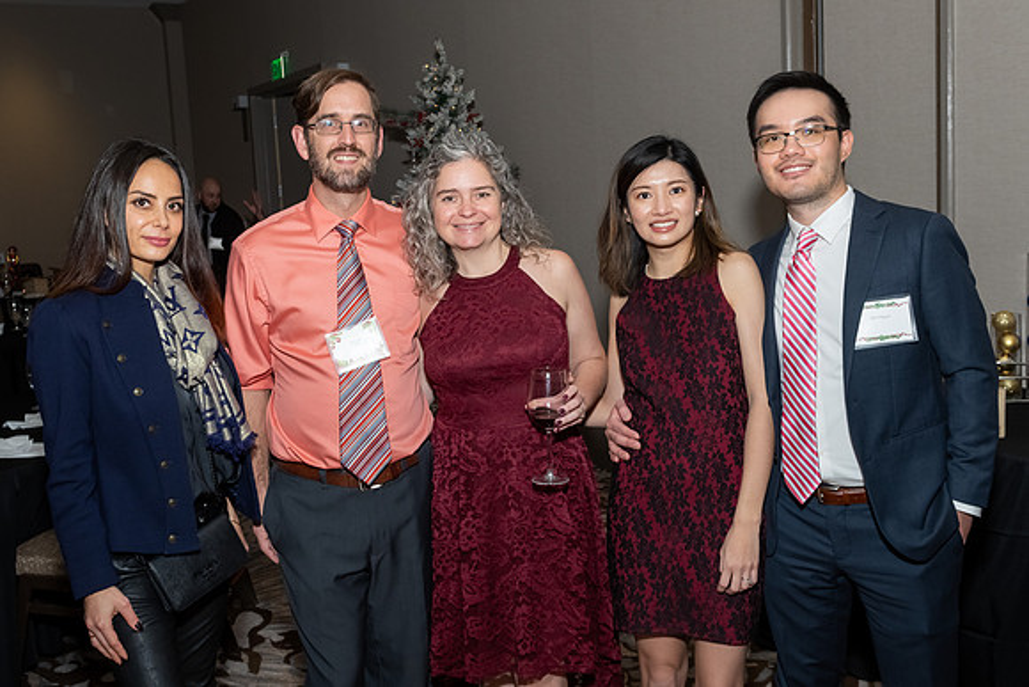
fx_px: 1133
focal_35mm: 40
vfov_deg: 33.7
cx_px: 498
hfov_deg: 48.8
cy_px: 309
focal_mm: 22
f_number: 6.3
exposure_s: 1/250
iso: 500
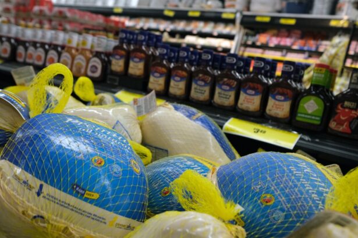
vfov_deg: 37.9
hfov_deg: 54.4
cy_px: 119
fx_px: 348
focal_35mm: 35
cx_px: 179
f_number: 4
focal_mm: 23
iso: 2500
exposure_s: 1/1250
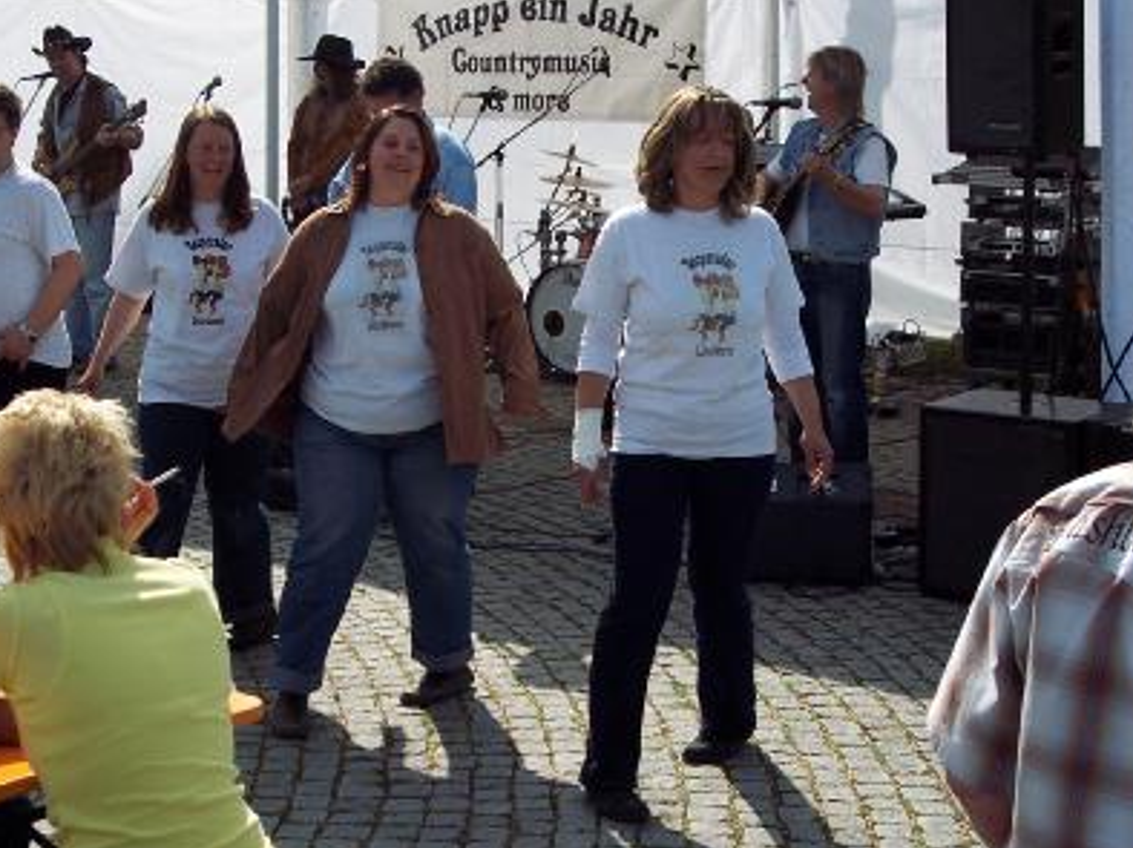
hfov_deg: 29.4
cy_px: 344
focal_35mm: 66
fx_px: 2159
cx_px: 472
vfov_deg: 22.2
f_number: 4.8
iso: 100
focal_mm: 10.7
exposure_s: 1/500
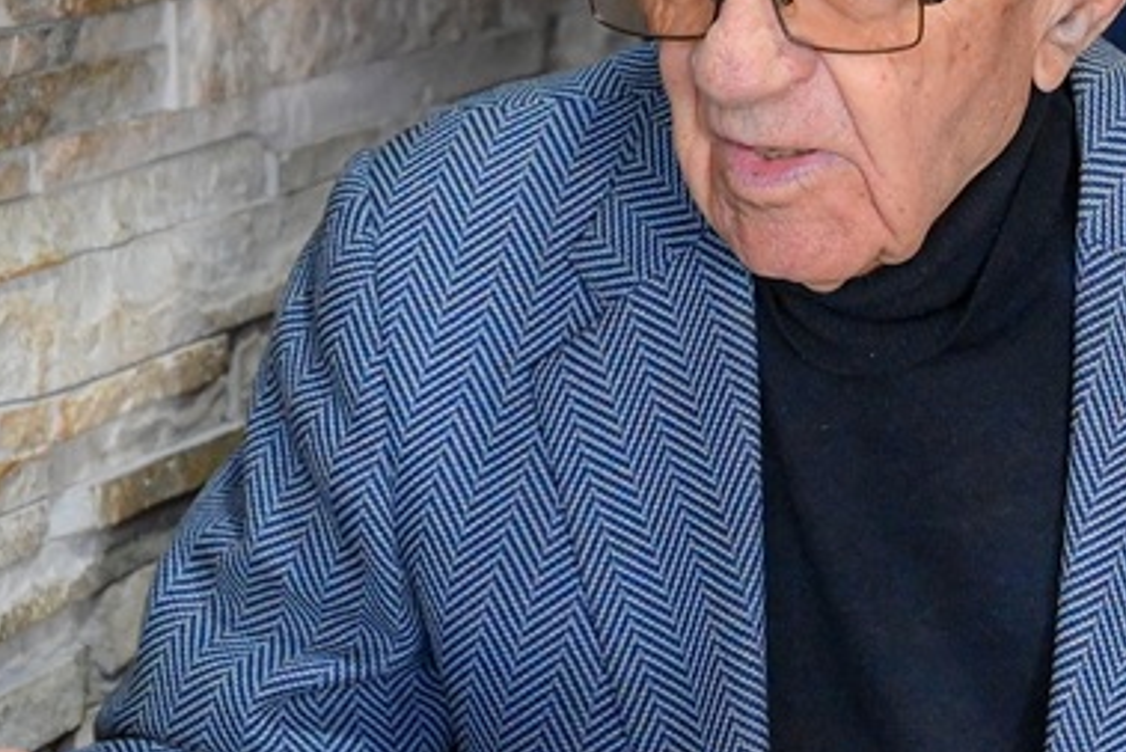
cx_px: 671
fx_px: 2972
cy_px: 360
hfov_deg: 21.4
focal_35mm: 95
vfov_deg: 14.4
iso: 3200
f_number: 2.8
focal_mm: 30
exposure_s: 1/200
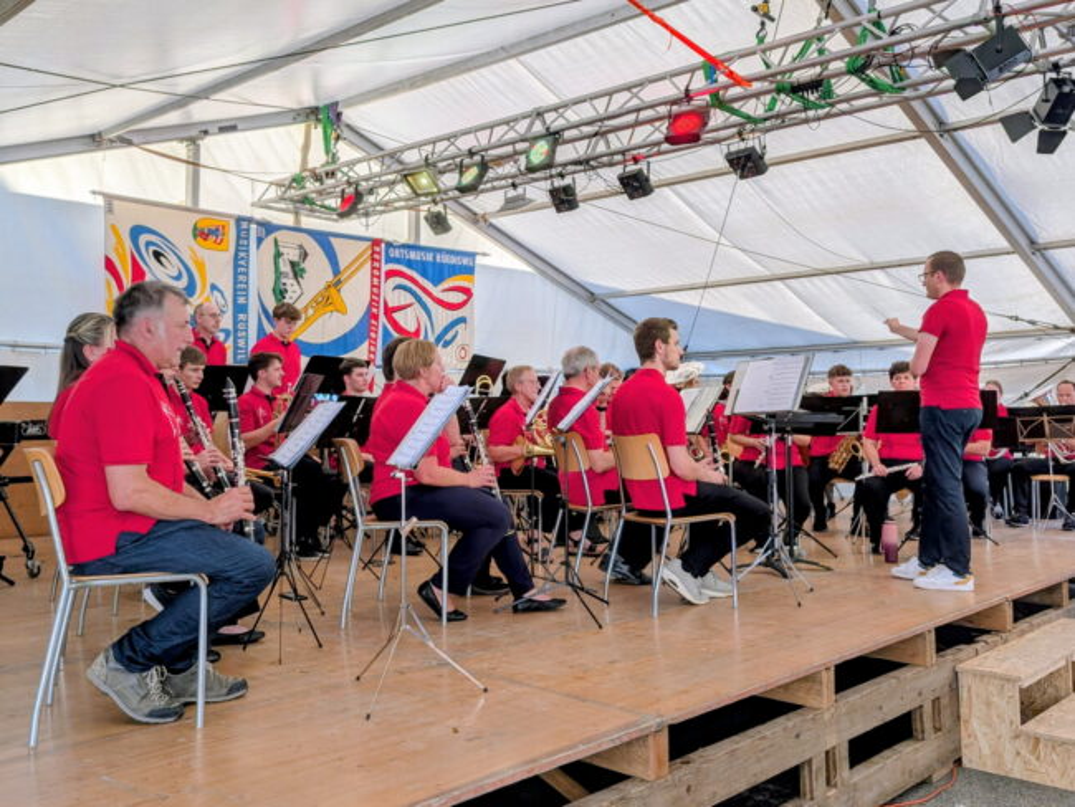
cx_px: 538
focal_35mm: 24
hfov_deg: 71.6
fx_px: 746
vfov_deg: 56.8
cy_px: 404
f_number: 1.68
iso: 23
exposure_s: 1/763
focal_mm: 6.9
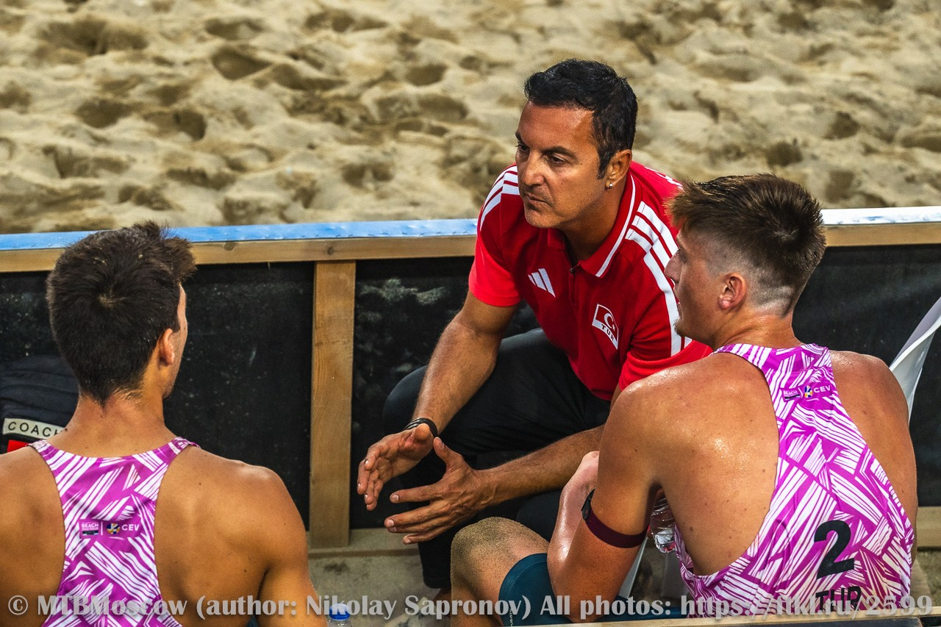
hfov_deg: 14.0
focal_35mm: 147
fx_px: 3842
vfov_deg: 9.3
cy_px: 314
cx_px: 470
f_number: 4
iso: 1000
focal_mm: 98
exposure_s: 1/1600
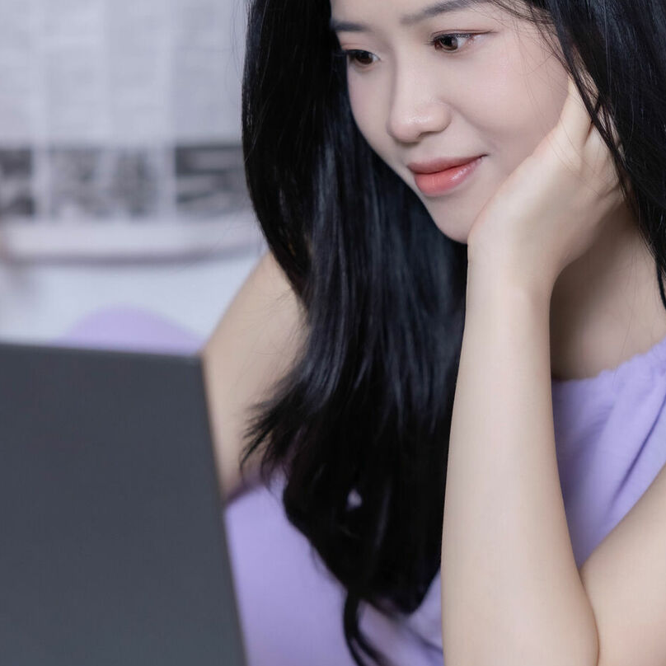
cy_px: 233
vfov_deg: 15.0
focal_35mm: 116
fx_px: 2525
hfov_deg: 15.0
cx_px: 425
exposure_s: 1/250
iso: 1000
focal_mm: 70
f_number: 2.8
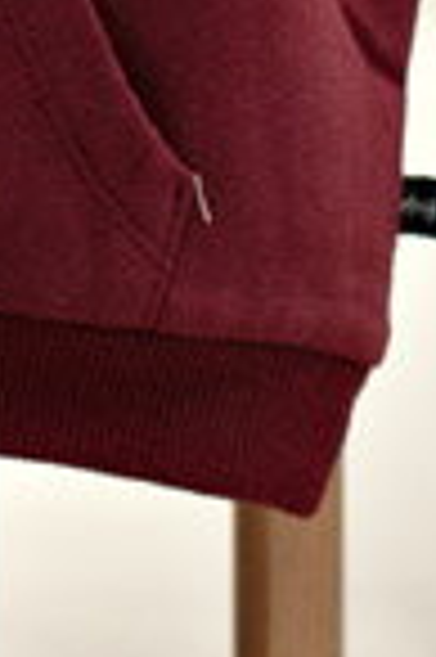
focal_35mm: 343
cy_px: -346
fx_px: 6246
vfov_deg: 5.9
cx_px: -362
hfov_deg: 4.0
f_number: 3.5
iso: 640
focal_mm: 50
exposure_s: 1/100
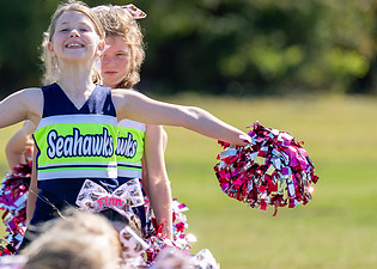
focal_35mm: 524
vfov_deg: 2.7
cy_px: 87
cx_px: 72
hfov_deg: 3.8
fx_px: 5611
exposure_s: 1/2000
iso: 200
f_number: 2.8
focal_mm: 200
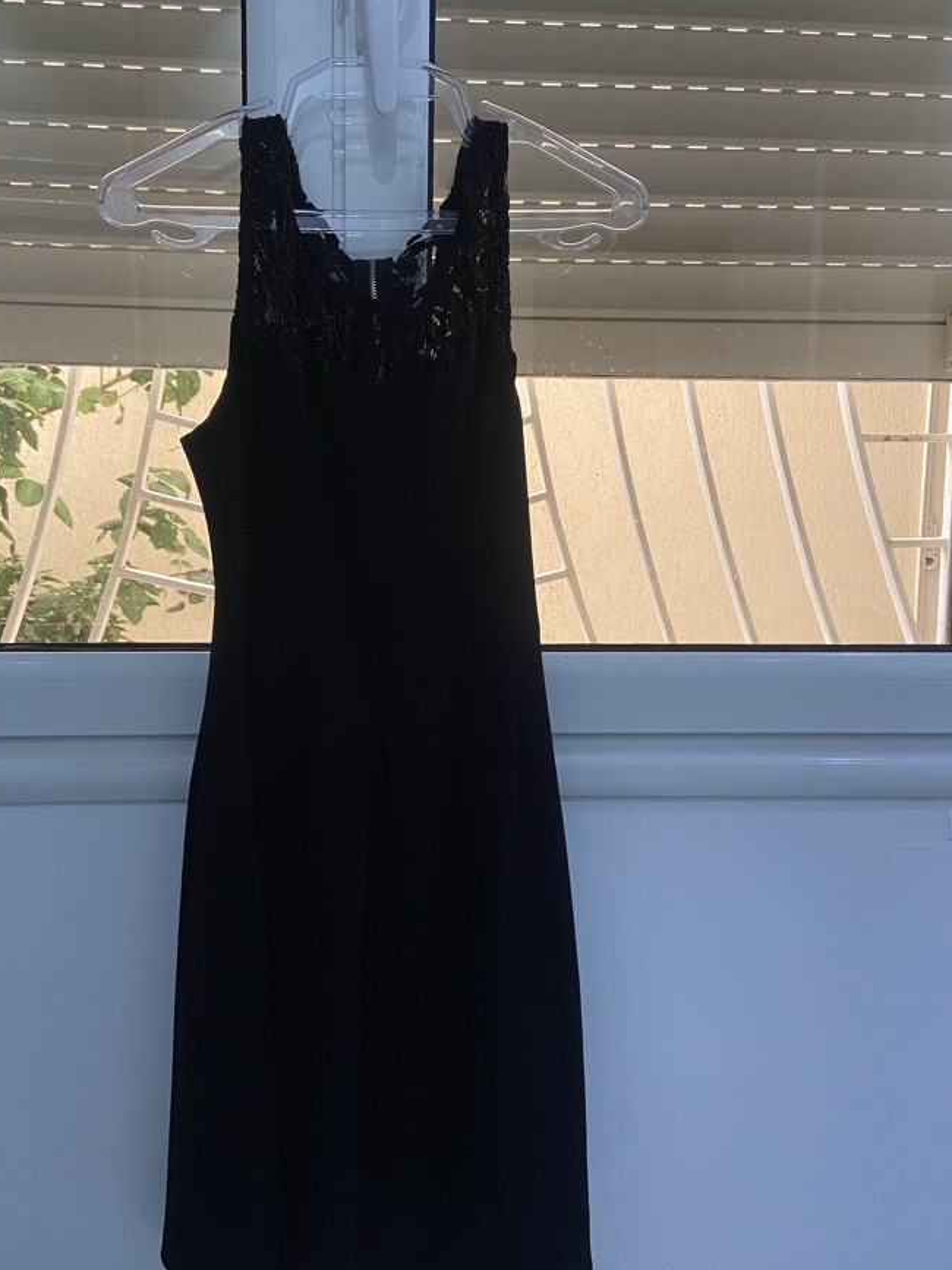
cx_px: 414
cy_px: 601
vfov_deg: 59.9
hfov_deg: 46.7
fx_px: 1100
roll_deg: -0.2
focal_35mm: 30
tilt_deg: -4.9
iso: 125
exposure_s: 1/94
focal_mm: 4.25
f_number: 1.8
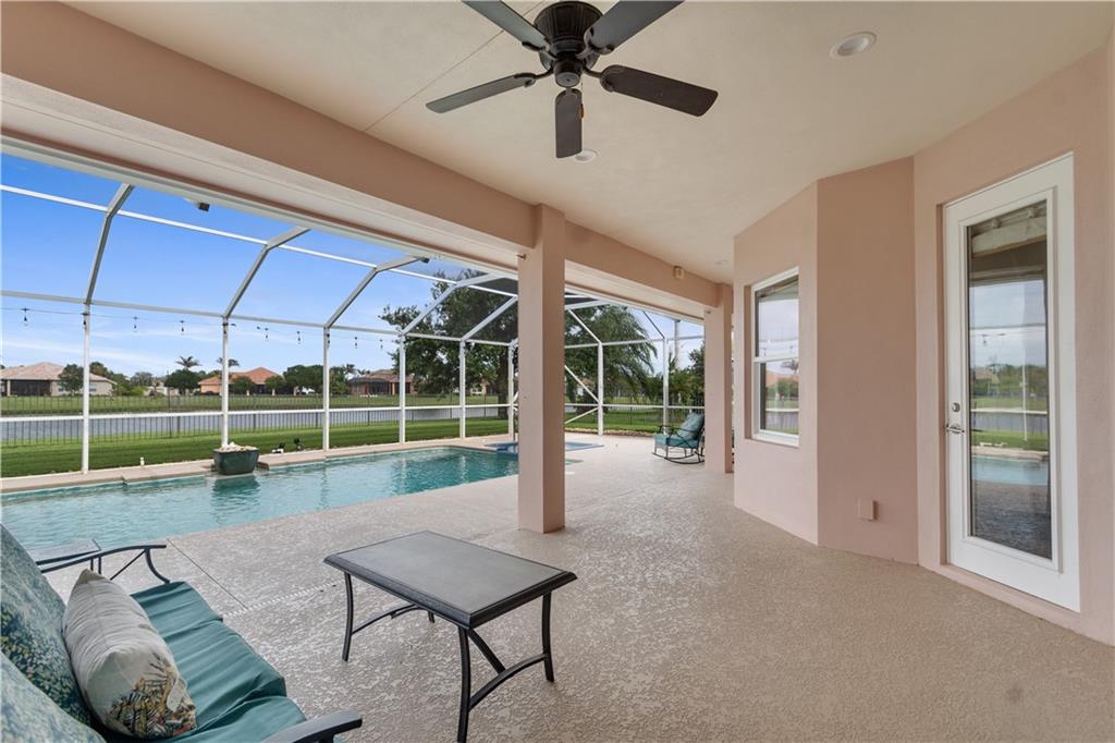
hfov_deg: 100.4
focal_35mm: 15
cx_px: 558
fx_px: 464
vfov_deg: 77.3
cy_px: 372
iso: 320
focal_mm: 10
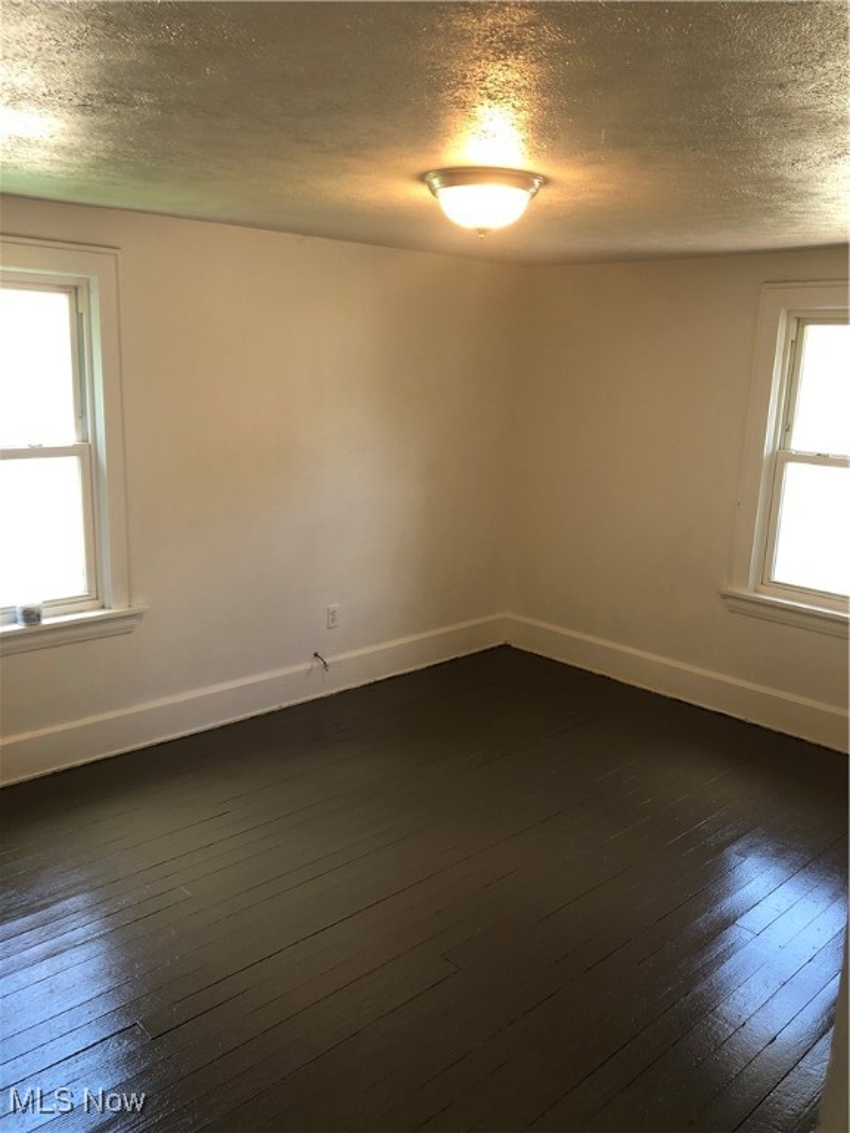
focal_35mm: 28
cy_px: 566
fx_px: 917
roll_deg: -1.0
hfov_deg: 49.7
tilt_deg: -11.8
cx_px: 425
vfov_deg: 63.4
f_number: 1.8
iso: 32
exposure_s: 1/30
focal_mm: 3.99
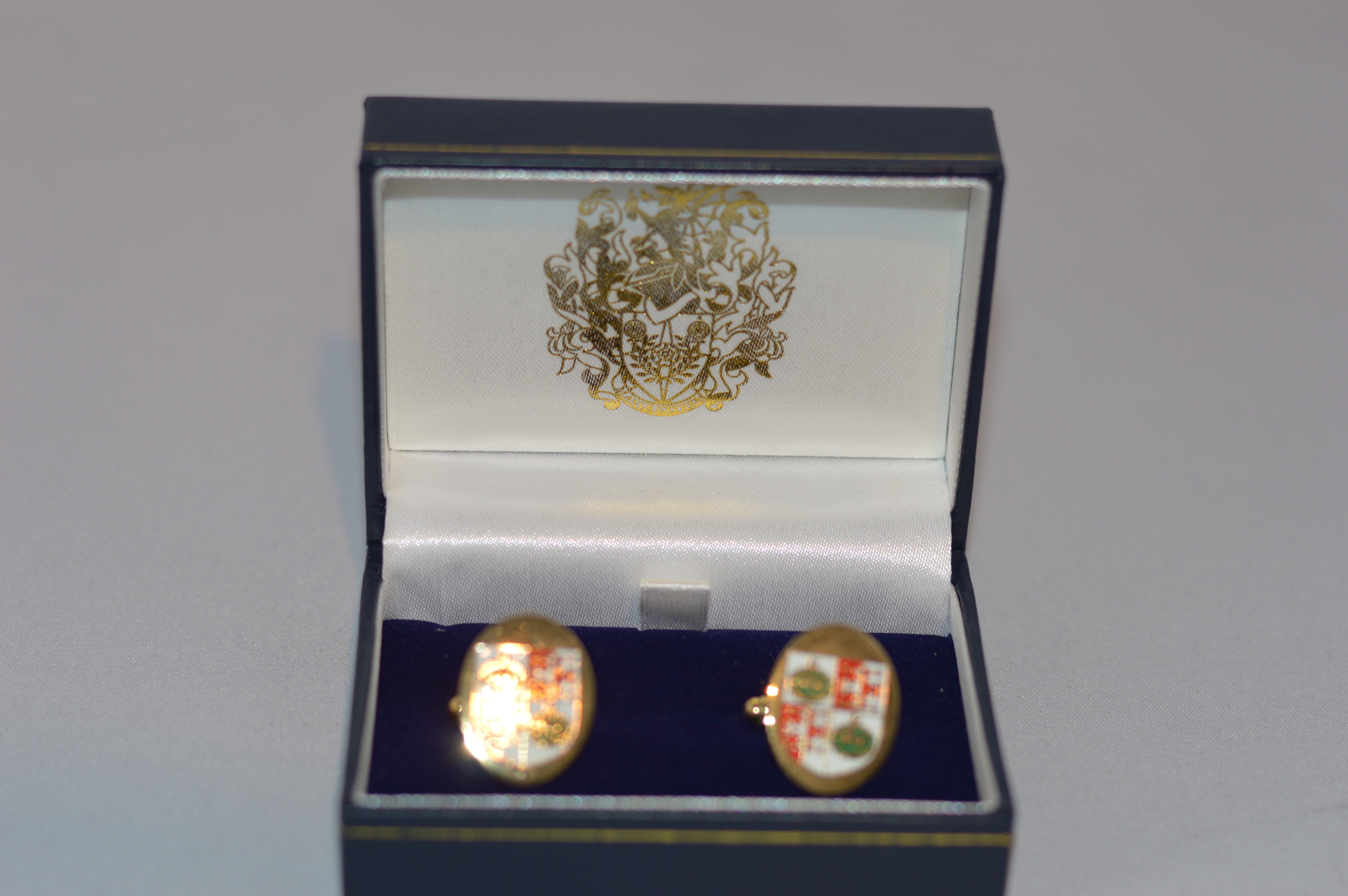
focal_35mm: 75
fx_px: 2806
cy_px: 448
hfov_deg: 27.0
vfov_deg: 18.1
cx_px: 674
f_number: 2.8
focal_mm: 50
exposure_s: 1/125
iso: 180
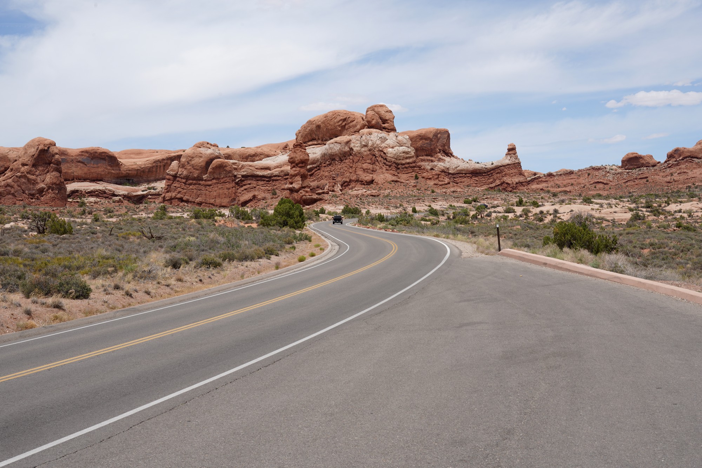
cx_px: 351
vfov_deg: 22.6
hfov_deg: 33.4
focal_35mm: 60
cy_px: 234
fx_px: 1170
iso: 100
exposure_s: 1/100
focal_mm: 60
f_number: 16
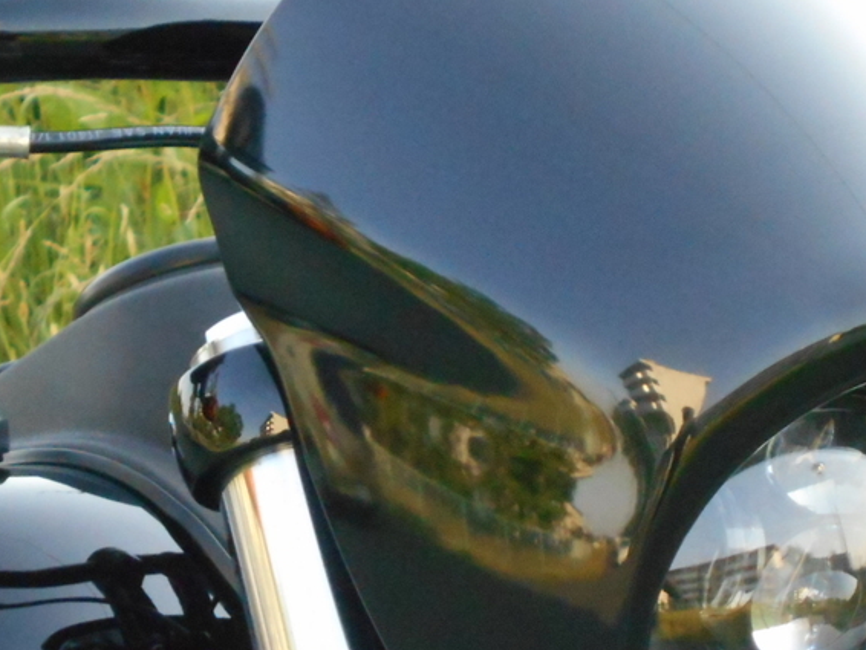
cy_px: 442
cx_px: 574
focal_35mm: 161
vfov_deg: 9.2
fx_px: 4029
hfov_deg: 12.3
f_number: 5.8
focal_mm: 13.5
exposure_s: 1/250
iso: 560
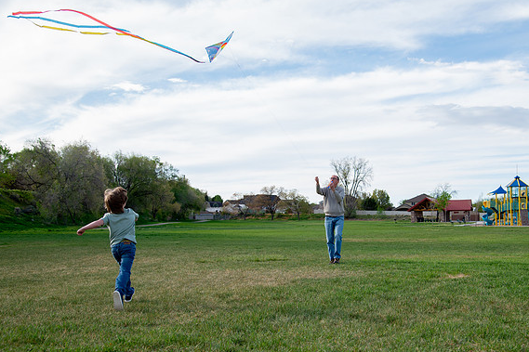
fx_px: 661
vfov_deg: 29.8
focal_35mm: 45
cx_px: 308
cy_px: 206
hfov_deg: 43.5
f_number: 5
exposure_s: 1/400
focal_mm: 38
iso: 200
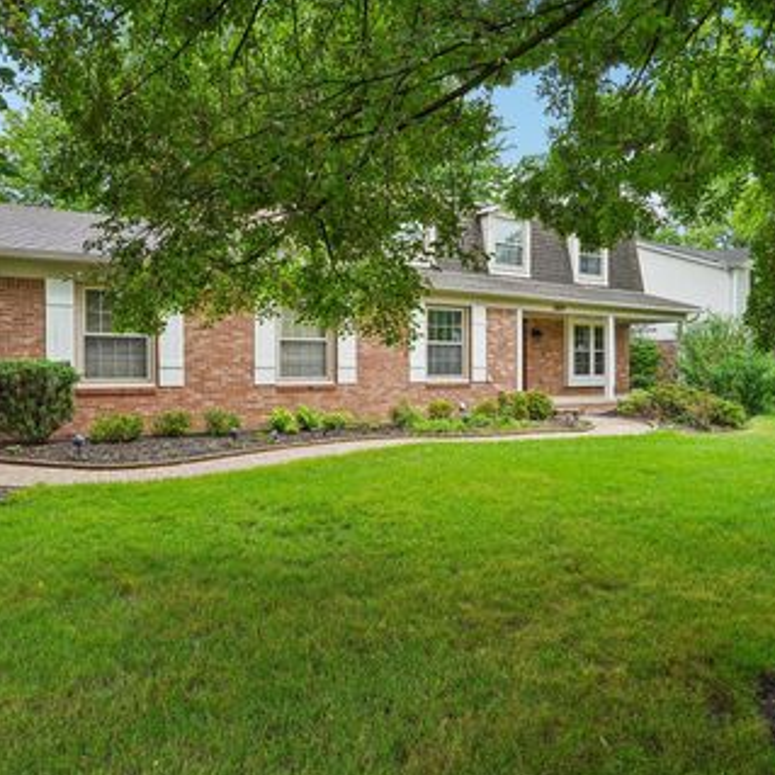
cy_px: 383
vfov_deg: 65.0
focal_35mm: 24
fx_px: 608
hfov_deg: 64.7
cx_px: 330
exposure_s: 1/125
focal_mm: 18
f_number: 8
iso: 400
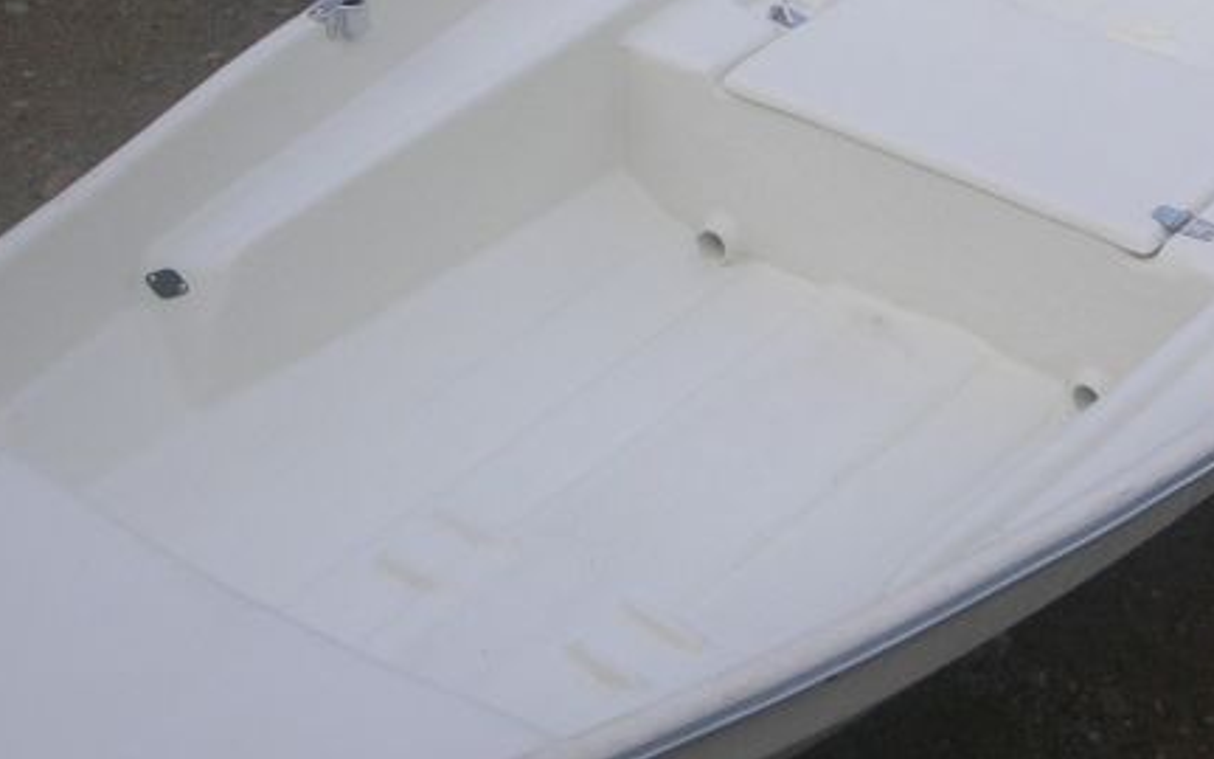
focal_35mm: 103
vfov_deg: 12.6
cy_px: 149
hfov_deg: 20.2
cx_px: 669
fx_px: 3408
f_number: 3
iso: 50
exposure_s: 1/397
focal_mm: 7.1
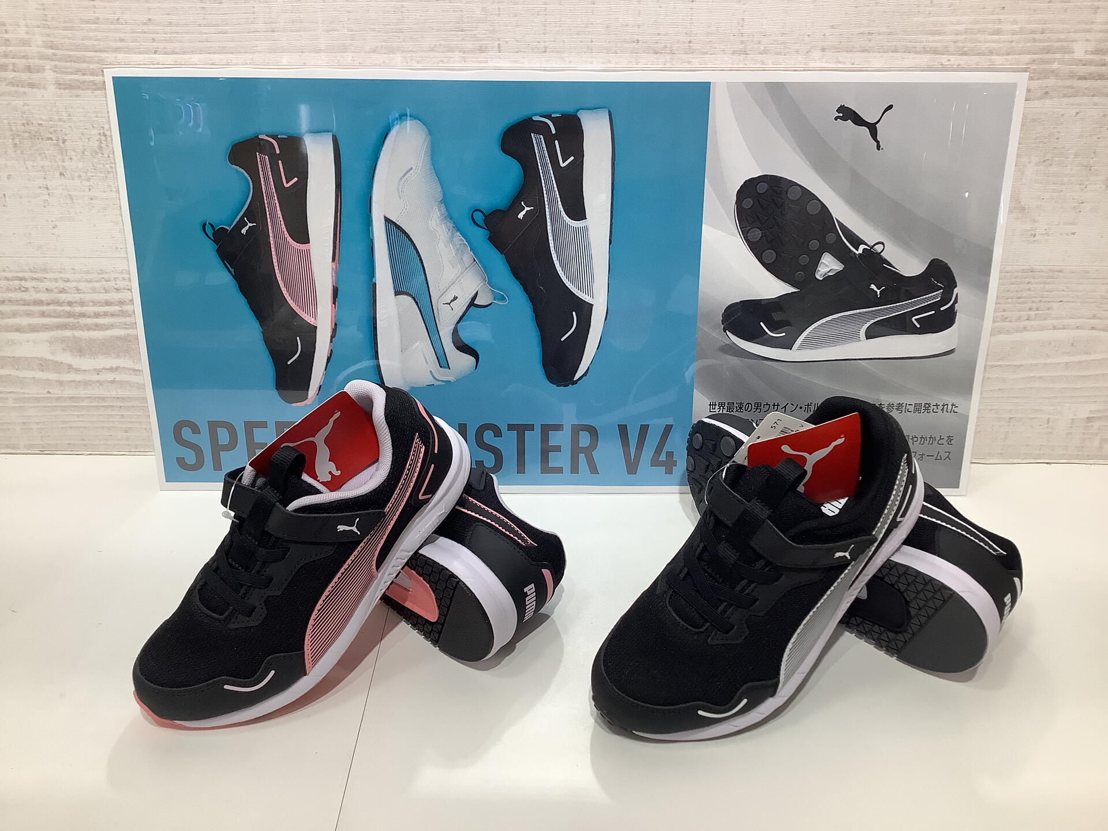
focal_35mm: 31
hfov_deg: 58.4
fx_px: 992
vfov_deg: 45.4
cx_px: 554
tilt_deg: -28.8
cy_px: 416
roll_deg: -0.9
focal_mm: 3.3
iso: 80
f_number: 2.4
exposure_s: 1/120
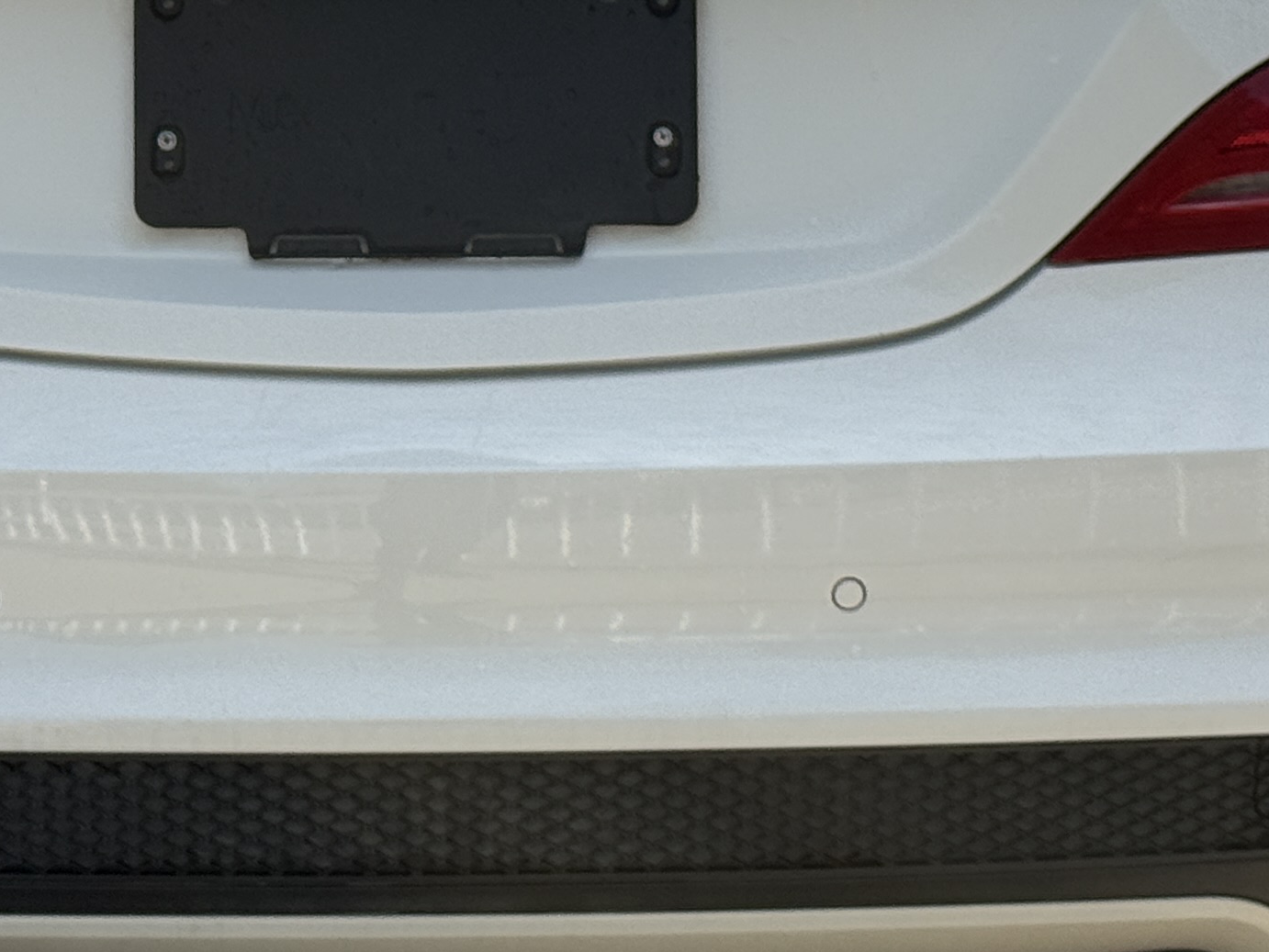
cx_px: 432
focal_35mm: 140
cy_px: 22
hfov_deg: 14.1
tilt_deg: -10.2
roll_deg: +2.2
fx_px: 5133
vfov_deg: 10.5
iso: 80
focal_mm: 6.76
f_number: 1.78
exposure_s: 1/4878
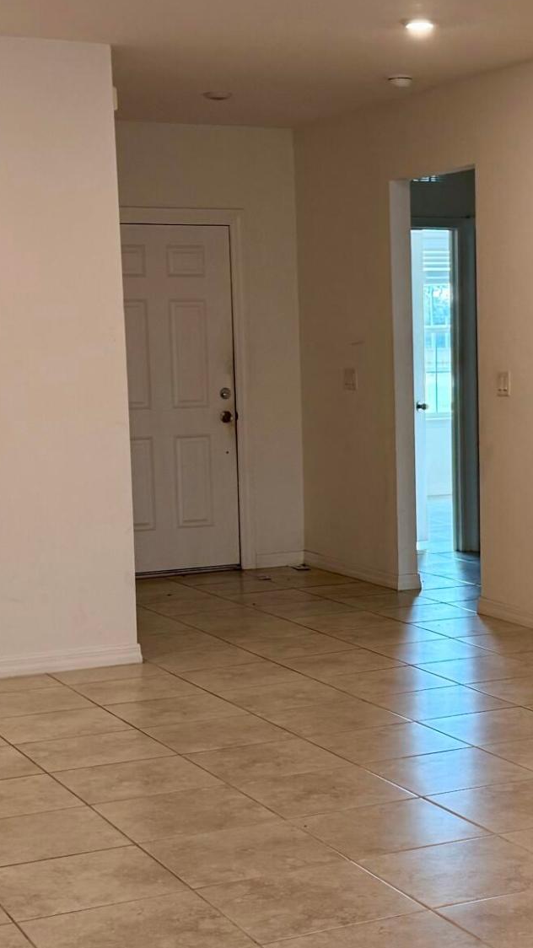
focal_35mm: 67
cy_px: 529
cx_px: 399
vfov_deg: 31.4
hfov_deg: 17.9
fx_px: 1684
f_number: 1.78
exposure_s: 1/120
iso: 160
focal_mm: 6.76
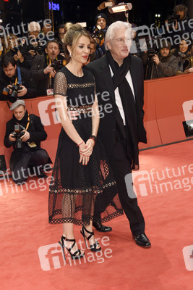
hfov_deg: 29.9
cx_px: 96
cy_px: 145
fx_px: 362
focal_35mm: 45
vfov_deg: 43.6
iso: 1250
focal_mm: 45
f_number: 5
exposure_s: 1/160
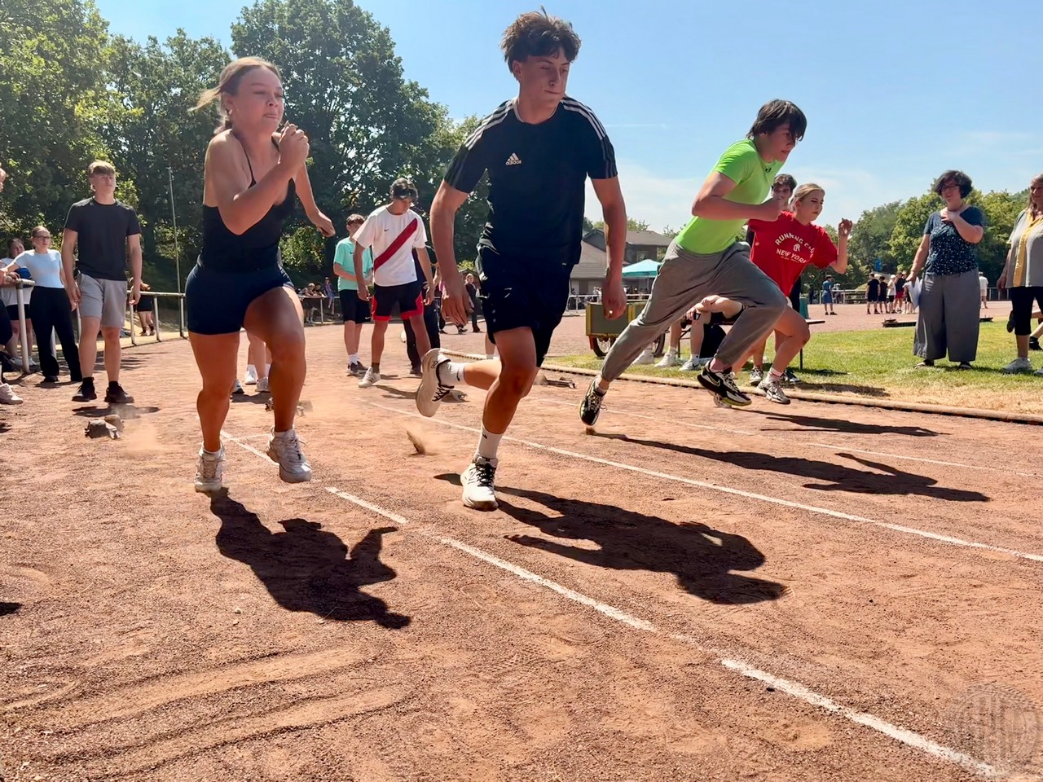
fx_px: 783
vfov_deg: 53.1
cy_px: 391
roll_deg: +0.9
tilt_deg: -4.2
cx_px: 522
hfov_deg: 67.3
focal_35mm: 26
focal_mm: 5.96
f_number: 1.6
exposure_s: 1/3448
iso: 50
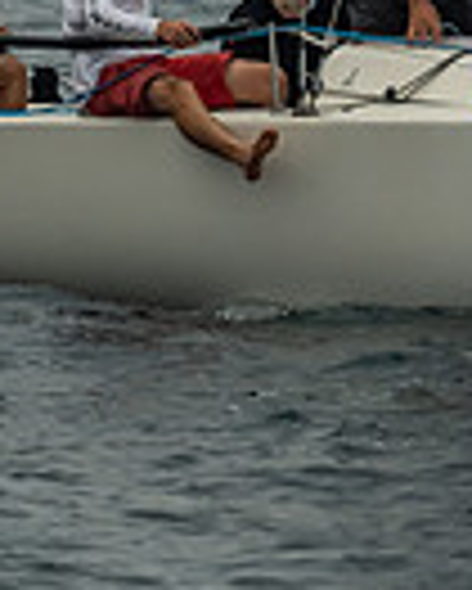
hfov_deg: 2.7
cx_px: -800
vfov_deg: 3.4
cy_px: -146
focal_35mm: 575
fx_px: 10029
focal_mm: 135
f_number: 9
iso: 800
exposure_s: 1/3200
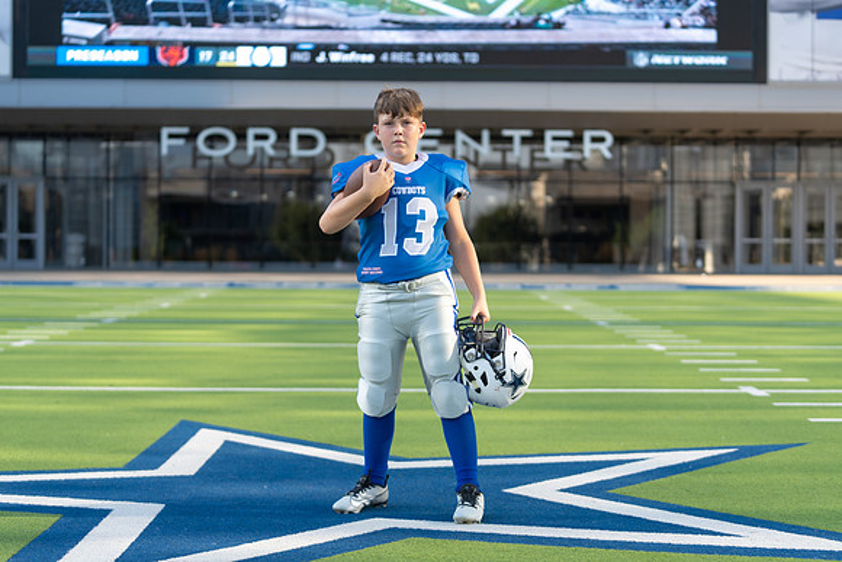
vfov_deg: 19.0
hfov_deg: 28.1
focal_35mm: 72
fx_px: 1682
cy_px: 281
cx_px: 421
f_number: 2.8
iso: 100
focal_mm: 70
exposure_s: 1/500
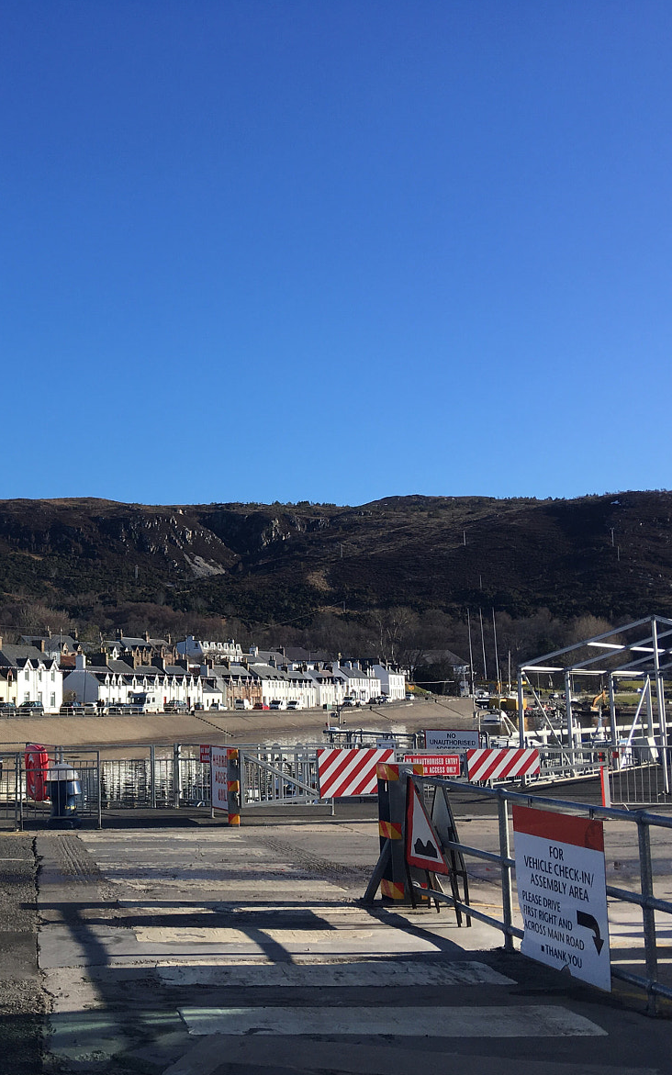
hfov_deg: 29.1
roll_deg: +0.4
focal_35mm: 42
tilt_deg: +6.0
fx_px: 1231
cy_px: 546
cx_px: 48
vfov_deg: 47.2
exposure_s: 1/1148
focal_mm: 4.15
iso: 25
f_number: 2.2
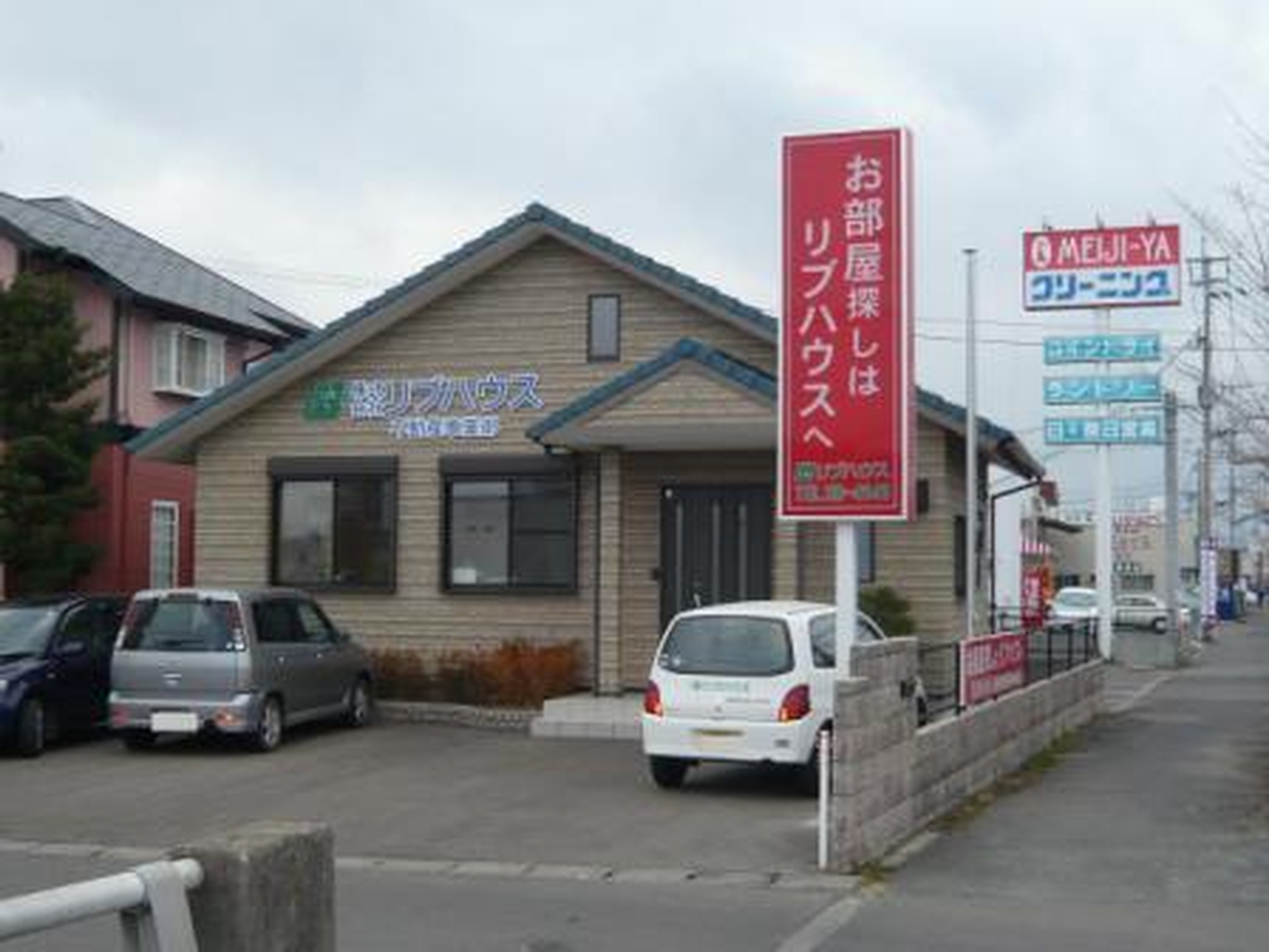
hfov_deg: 39.7
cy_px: 476
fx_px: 1760
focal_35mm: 48
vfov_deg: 30.3
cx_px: 634
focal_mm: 5.2
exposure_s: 1/400
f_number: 3
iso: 100
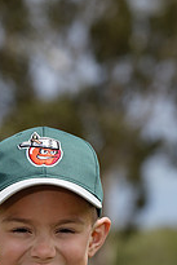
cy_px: 331
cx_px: 5
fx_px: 2687
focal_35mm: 365
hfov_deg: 3.8
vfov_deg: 5.6
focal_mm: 129
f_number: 5
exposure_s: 1/400
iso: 50
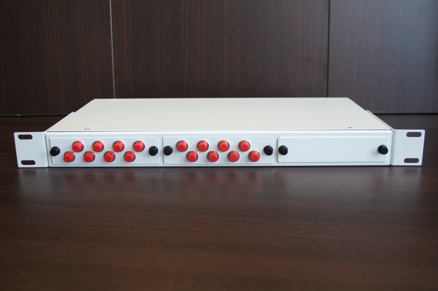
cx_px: 219
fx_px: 474
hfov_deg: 49.6
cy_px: 146
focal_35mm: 39
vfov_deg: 34.1
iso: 320
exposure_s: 1/50
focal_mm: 26
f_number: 4
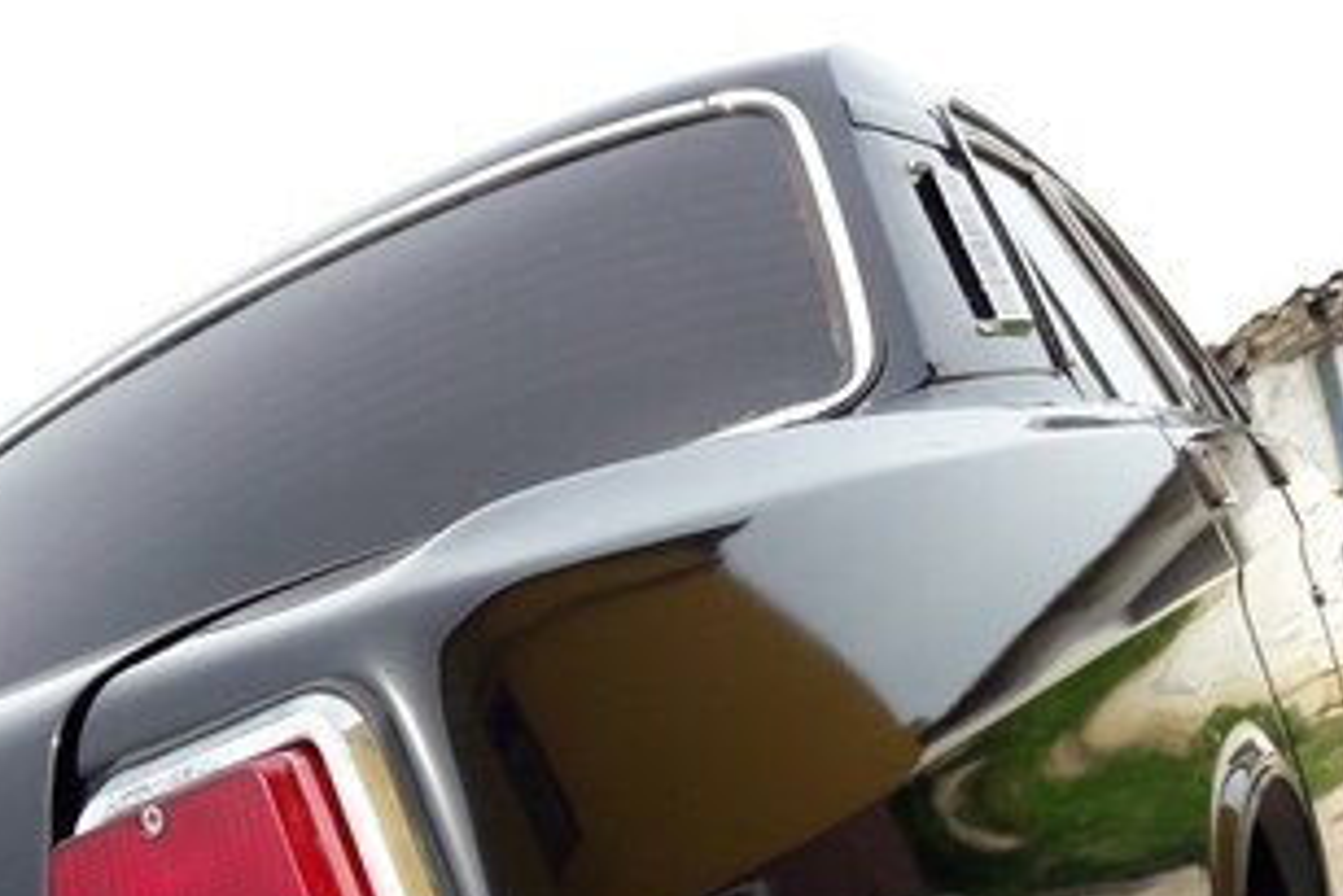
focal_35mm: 47
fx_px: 1754
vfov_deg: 25.8
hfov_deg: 41.9
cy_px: 1062
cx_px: 709
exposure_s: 1/862
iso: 40
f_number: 1.9
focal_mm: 3.7
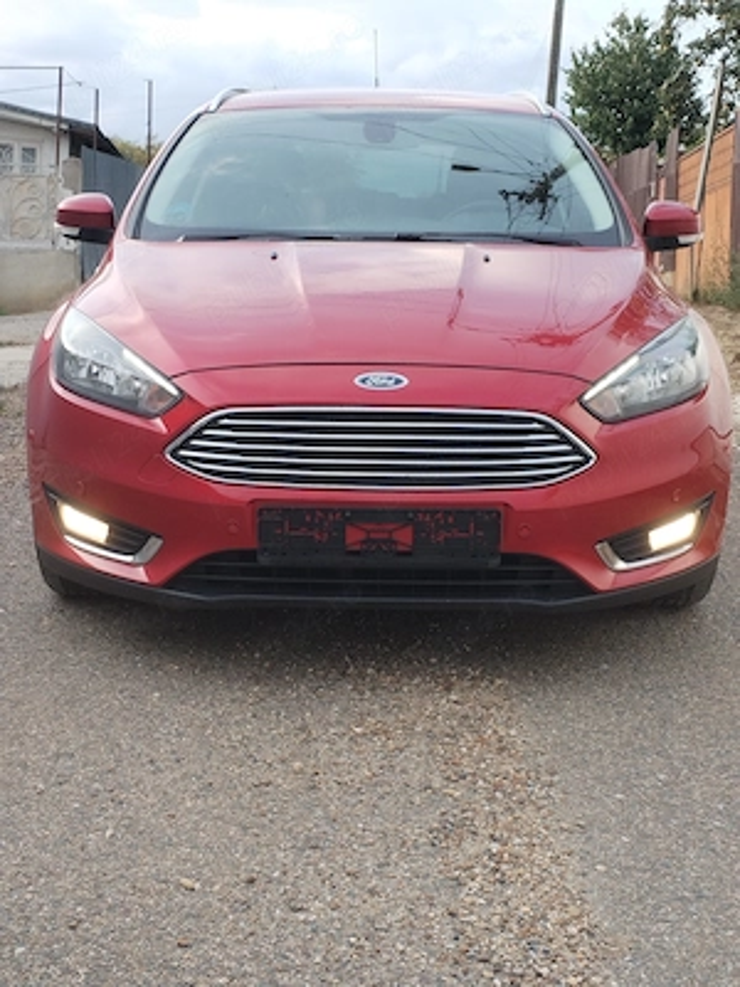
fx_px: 1454
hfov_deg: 28.6
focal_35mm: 51
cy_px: 494
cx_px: 370
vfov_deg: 37.5
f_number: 1.8
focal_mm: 4.75
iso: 100
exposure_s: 1/218
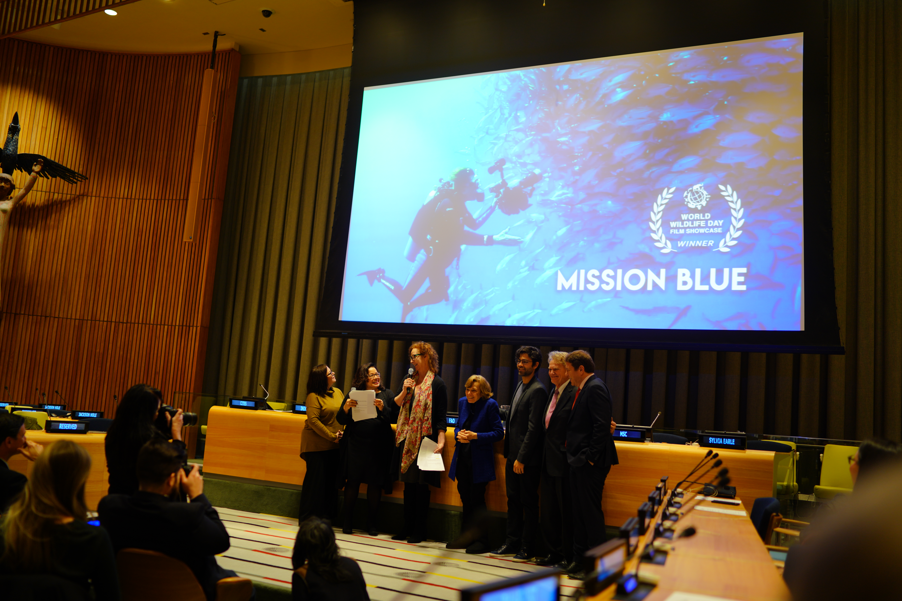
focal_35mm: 35
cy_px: 300
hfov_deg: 54.4
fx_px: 877
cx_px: 451
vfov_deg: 37.9
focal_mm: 35
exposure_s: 1/100
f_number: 1.4
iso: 200
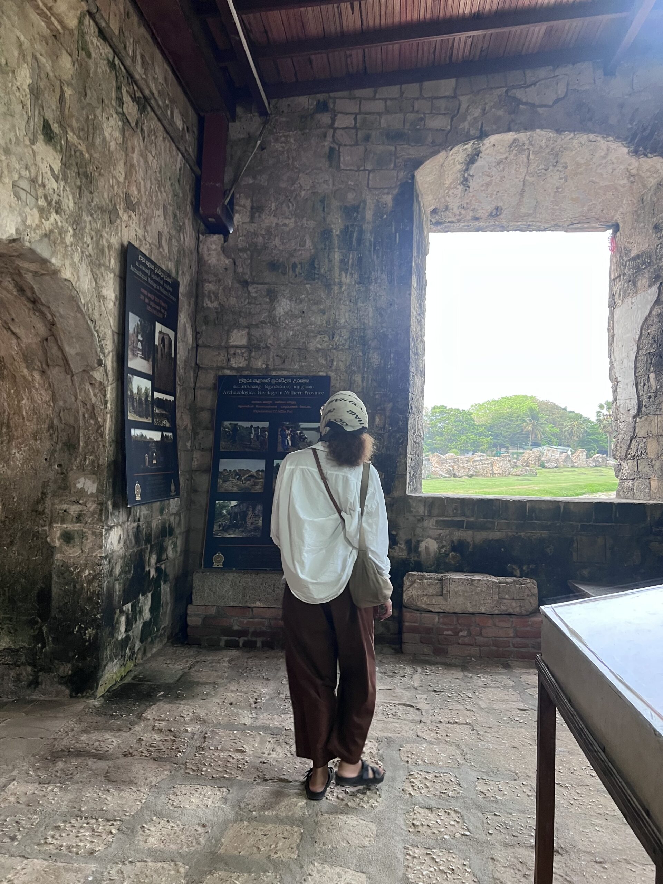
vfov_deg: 67.3
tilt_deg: +2.4
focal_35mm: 26
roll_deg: -2.5
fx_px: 664
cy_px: 442
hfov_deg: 53.1
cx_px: 332
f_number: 1.5
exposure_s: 1/50
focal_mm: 5.7
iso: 200
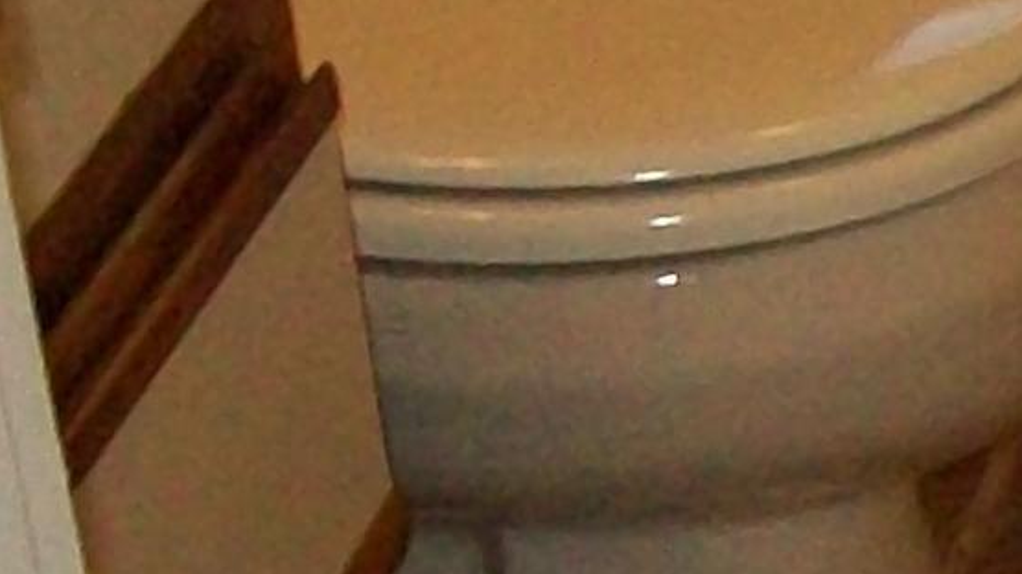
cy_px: 473
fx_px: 5744
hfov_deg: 9.8
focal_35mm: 212
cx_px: 1668
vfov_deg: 5.7
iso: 200
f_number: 2.7
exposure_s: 1/125
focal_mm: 6
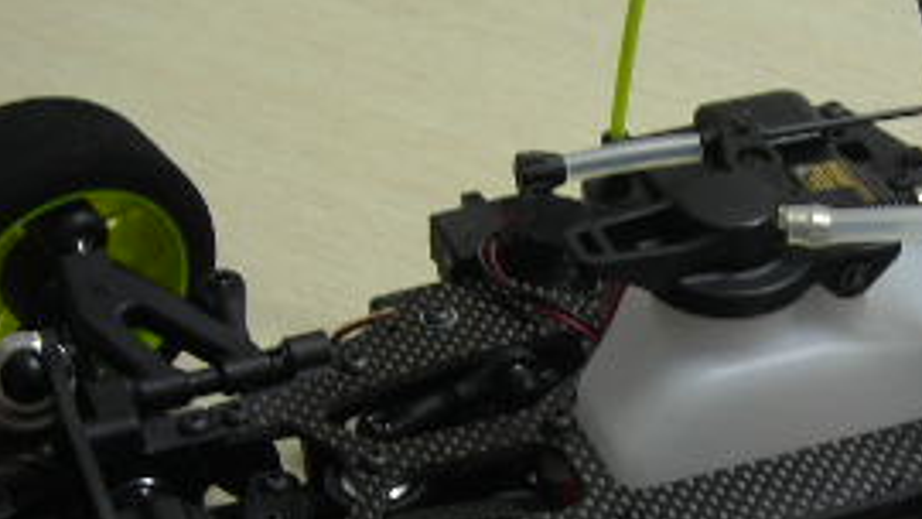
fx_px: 2396
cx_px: 755
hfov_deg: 21.5
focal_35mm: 98
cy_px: 478
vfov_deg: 12.3
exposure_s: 1/4.1
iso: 50
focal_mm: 6.3
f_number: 3.2
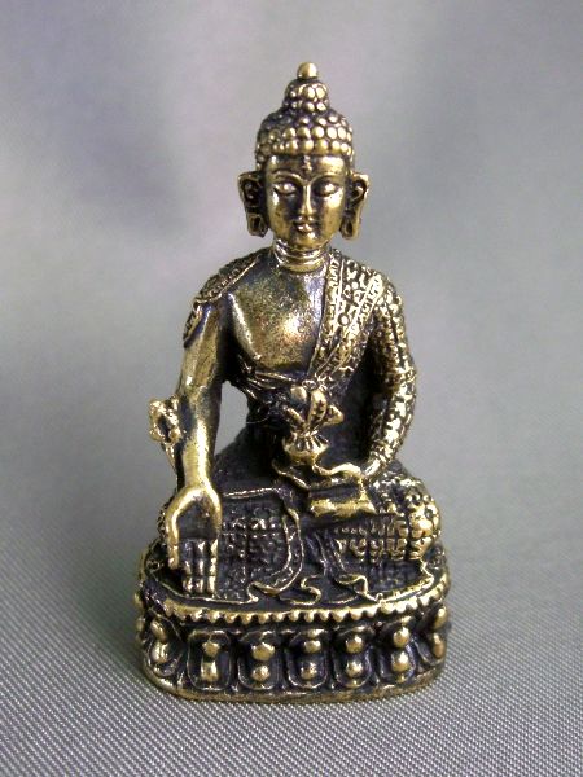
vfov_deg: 49.0
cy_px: 388
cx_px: 292
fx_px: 853
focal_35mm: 38
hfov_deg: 37.7
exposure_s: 1/80
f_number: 2.8
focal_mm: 7.9
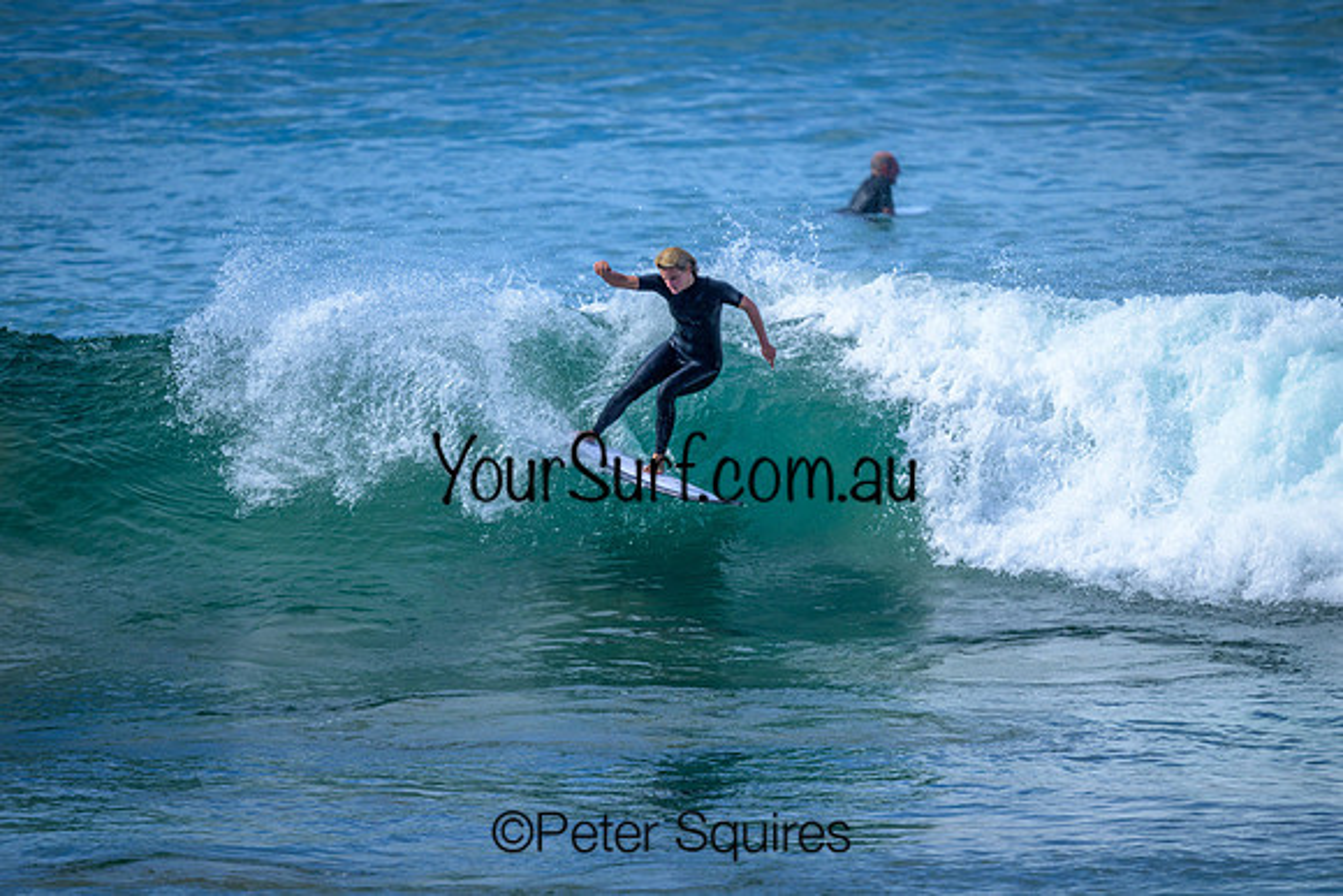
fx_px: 29850
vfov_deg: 1.7
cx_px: 672
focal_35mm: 800
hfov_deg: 2.6
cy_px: 448
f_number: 6.3
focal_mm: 800
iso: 320
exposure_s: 1/2000
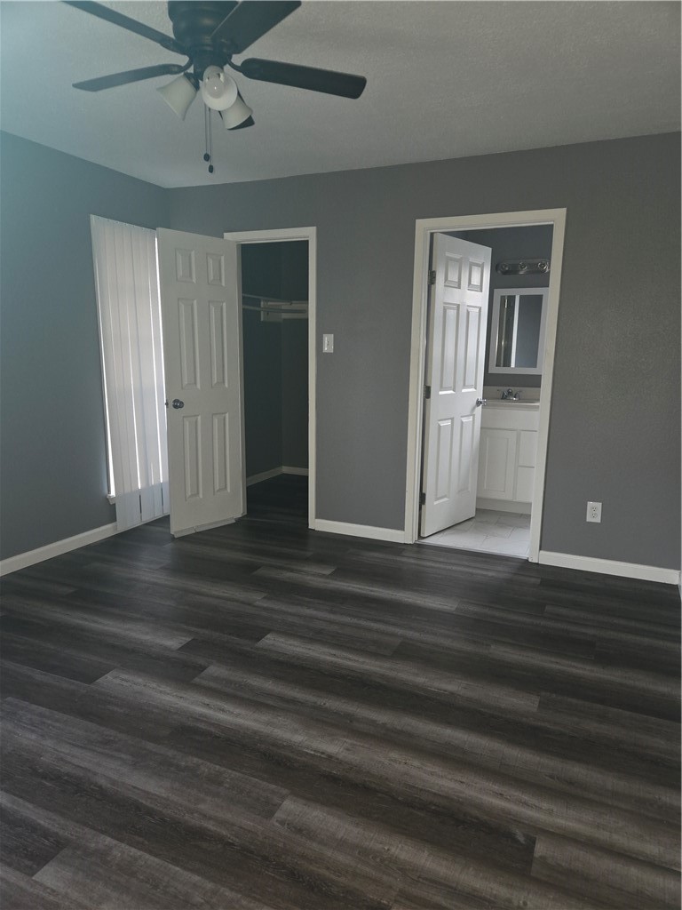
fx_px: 604
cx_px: 341
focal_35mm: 23
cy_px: 455
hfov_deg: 58.9
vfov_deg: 73.9
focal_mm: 5.4
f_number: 1.8
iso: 125
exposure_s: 1/12.2
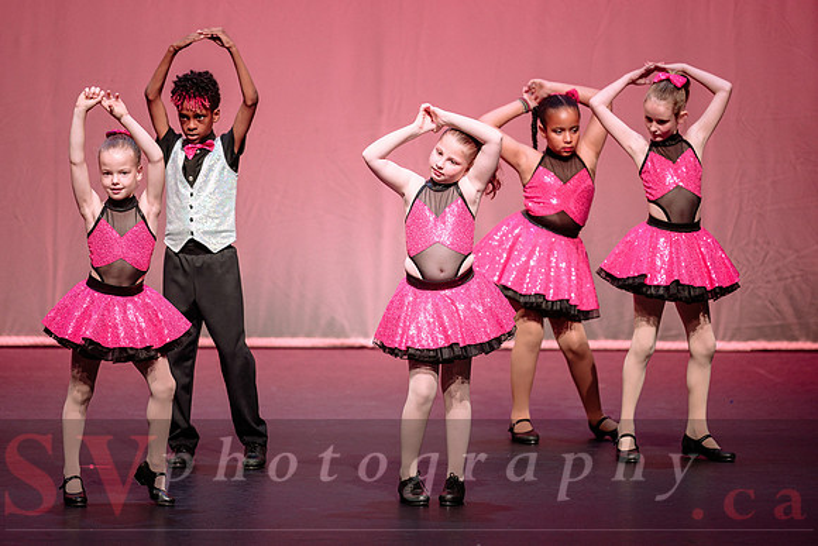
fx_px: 5060
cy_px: 247
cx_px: 409
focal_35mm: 223
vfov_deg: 6.2
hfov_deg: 9.2
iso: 1250
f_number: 2.8
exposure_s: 1/400
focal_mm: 200
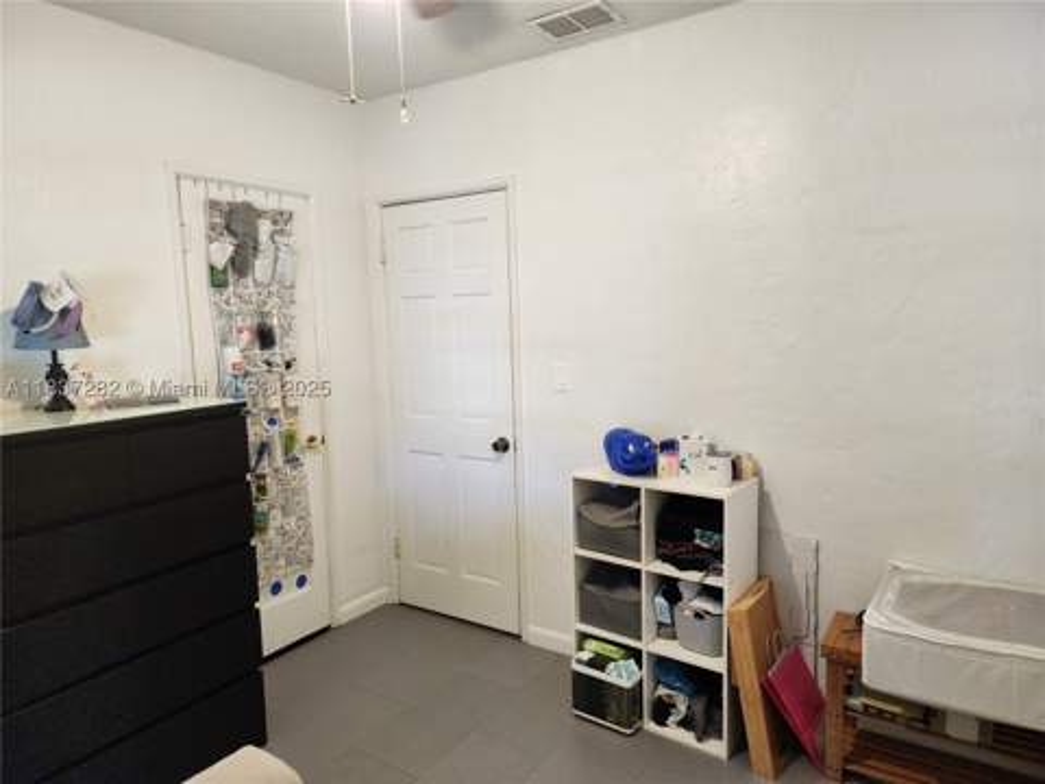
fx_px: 694
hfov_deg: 73.9
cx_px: 522
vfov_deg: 58.9
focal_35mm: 23
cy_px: 392
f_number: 1.8
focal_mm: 6.4
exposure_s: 1/120
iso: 250
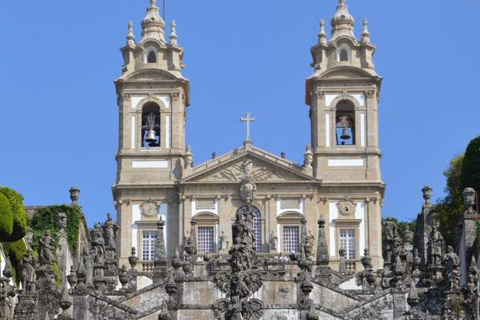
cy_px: 236
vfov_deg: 8.9
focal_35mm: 154
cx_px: 190
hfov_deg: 13.3
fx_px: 2052
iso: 100
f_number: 9
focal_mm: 62
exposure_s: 1/320
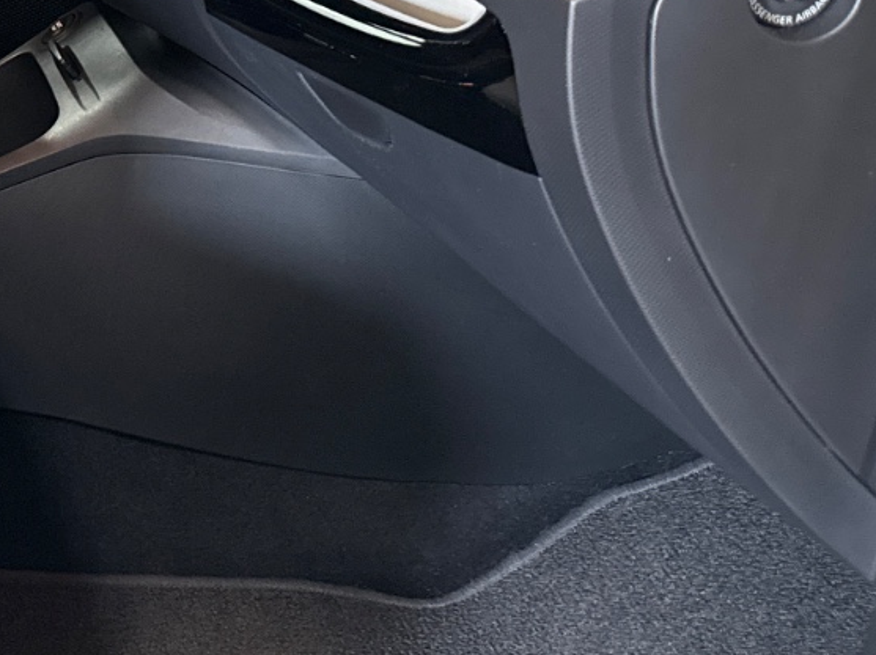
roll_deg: -0.8
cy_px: -162
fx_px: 1745
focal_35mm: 69
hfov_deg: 24.3
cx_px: -294
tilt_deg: -9.8
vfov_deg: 19.8
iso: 640
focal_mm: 6.76
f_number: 1.78
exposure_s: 1/50
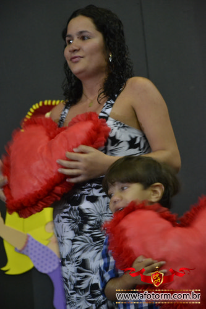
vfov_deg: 14.4
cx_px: 103
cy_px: 154
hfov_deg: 9.6
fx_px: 1224
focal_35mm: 142
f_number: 5.6
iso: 3200
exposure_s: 1/20
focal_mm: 95
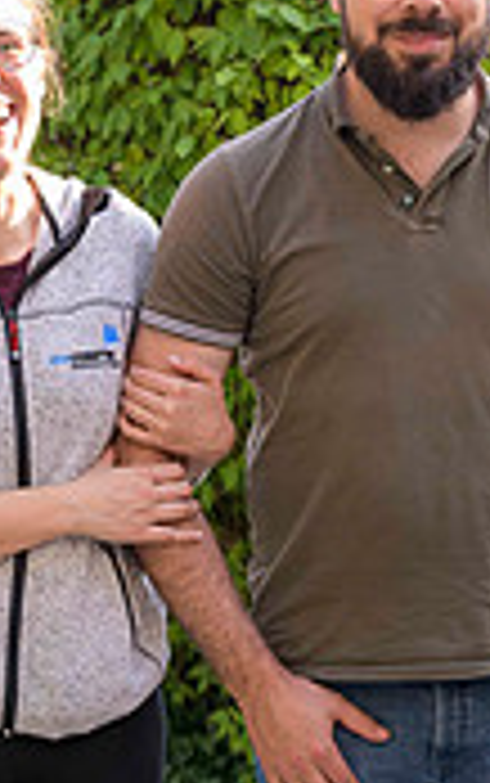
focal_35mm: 145
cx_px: 261
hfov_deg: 9.1
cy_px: 616
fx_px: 3093
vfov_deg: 14.3
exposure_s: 1/125
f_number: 5.6
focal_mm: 55
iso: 560
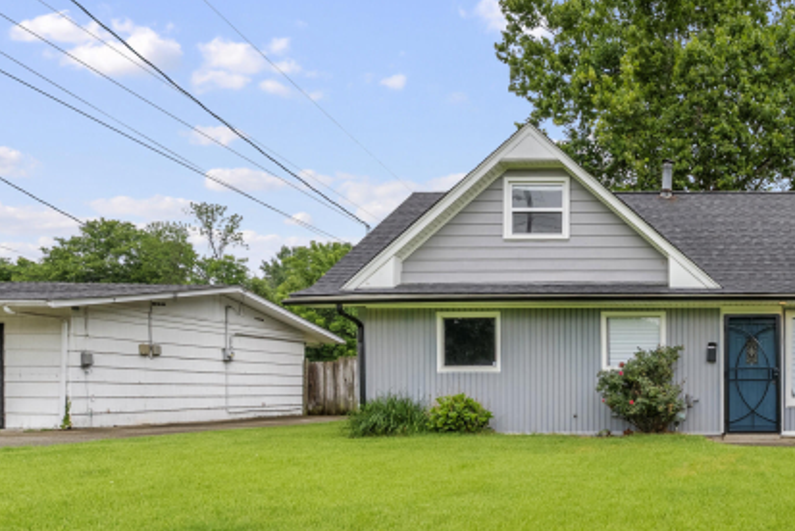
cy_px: 392
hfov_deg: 55.1
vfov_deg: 43.7
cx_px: 717
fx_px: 641
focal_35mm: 29
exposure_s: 1/320
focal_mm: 16
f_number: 11
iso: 400
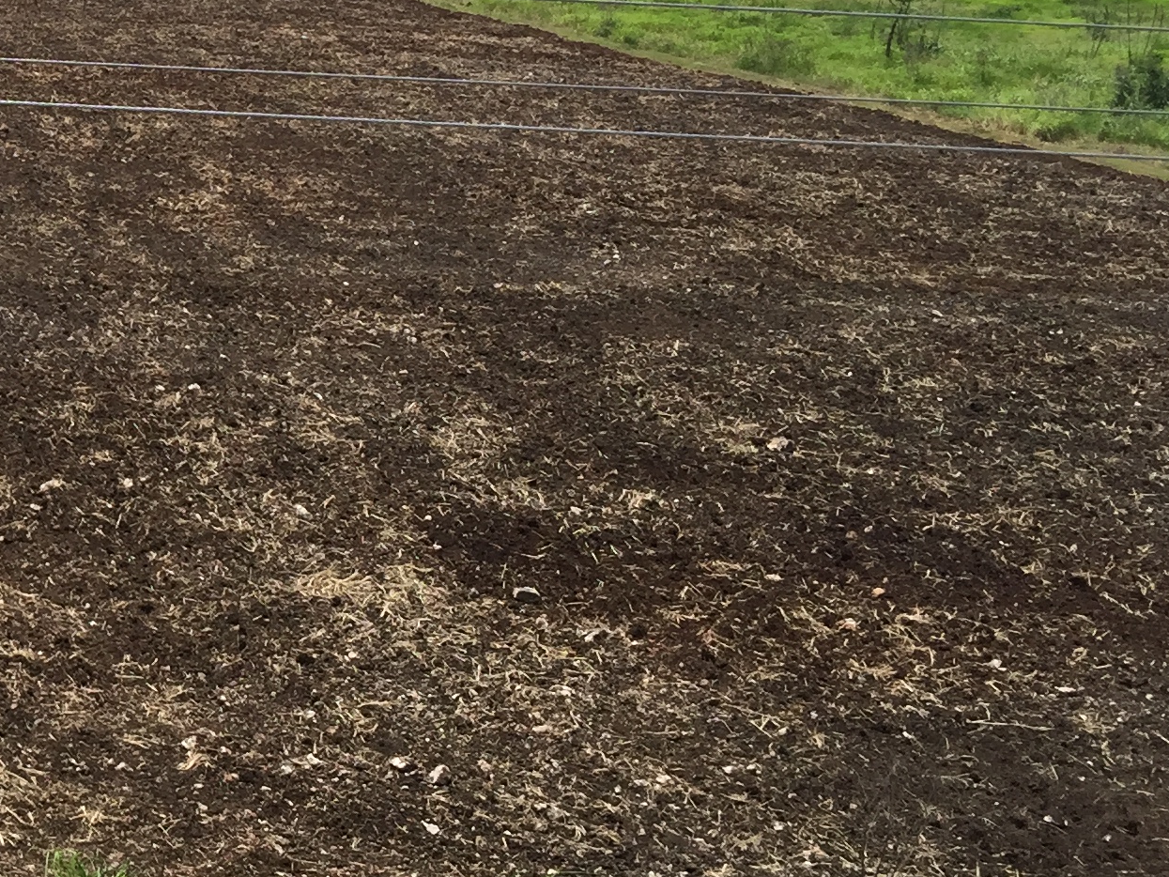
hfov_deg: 23.5
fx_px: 2567
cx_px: -216
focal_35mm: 76
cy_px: 233
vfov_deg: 19.3
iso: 32
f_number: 2.2
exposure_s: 1/2198
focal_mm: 4.15
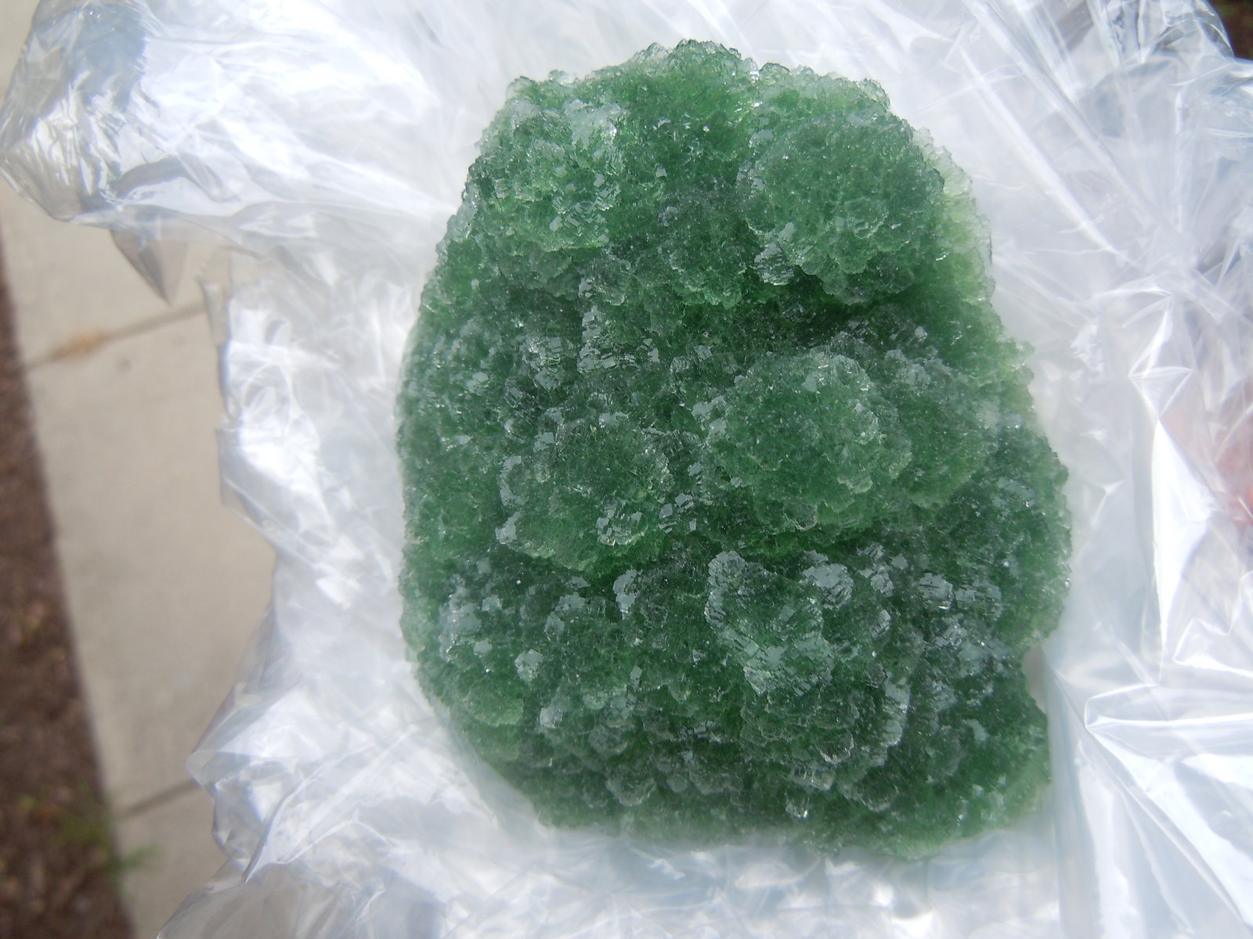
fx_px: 1086
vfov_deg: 46.8
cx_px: 626
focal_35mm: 30
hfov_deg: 60.0
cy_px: 470
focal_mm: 5.4
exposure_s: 1/125
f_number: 3.5
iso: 100
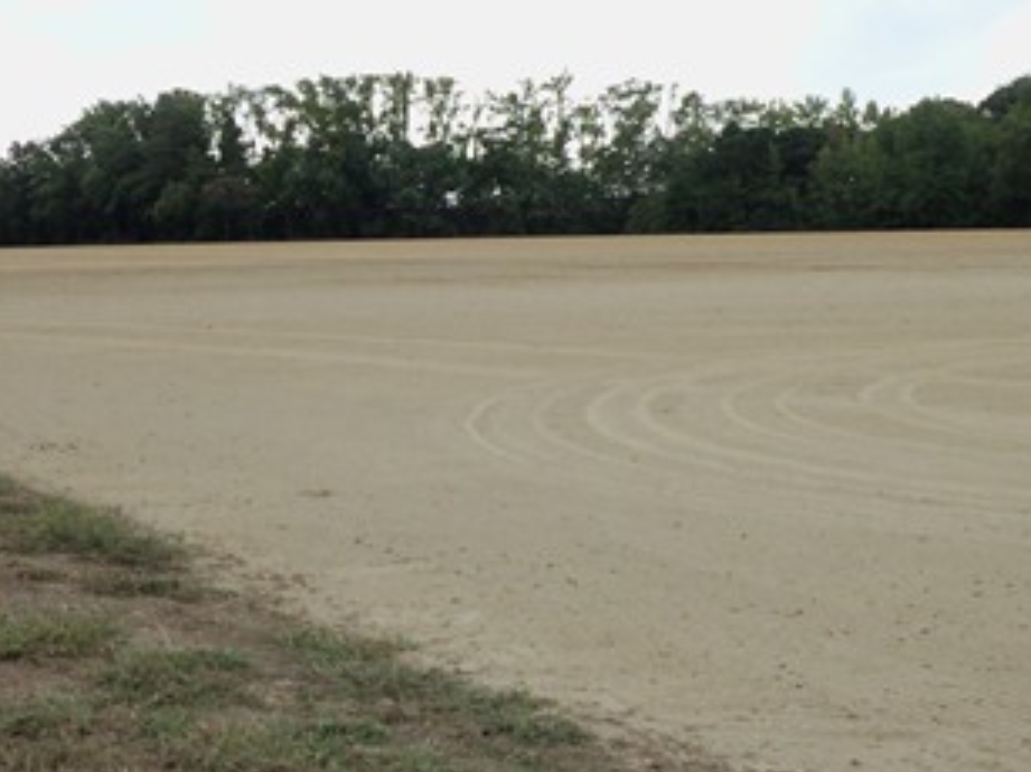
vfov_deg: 21.0
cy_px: 346
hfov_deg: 27.8
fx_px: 2084
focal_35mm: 70
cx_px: 494
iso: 80
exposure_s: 1/400
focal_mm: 5.7
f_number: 2.9
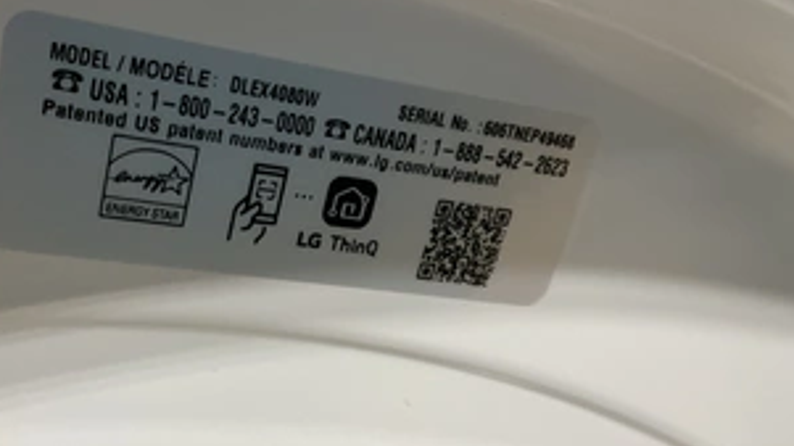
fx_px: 884
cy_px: 238
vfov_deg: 28.3
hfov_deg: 47.7
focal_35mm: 42
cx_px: 277
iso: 125
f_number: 1.8
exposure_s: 1/60
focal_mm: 3
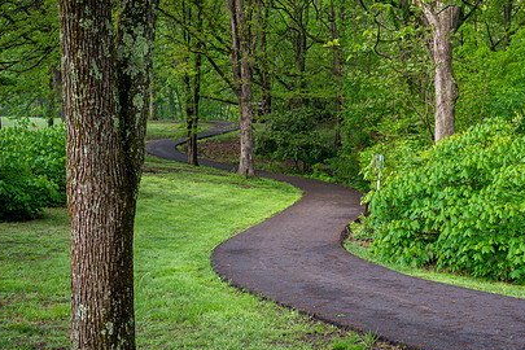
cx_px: 356
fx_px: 919
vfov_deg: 21.6
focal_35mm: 63
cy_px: 199
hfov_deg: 31.6
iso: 100
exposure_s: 1/10
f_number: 13
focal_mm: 44
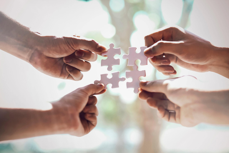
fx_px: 534
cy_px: 76
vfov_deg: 16.3
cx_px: 114
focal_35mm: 84
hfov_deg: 24.2
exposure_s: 1/125
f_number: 2
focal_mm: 56
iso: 250
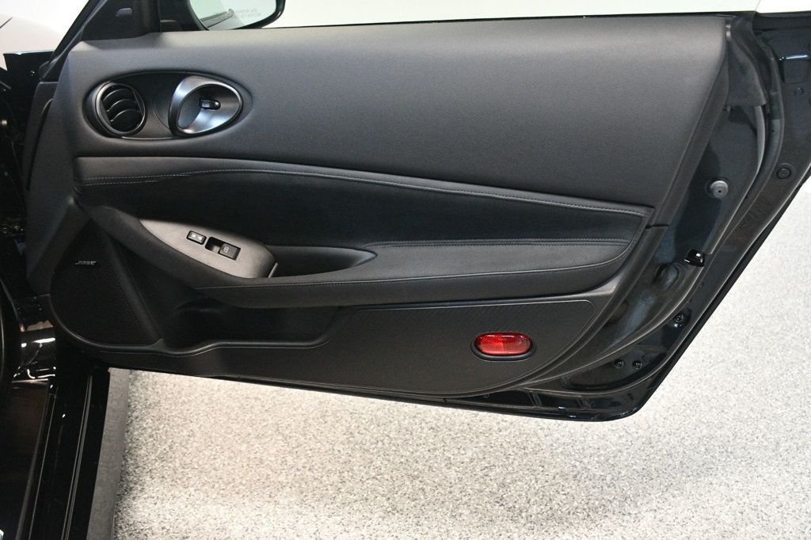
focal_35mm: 34
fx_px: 766
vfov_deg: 38.9
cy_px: 270
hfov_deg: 55.8
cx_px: 406
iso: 3200
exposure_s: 1/80
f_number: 3.8
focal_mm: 23
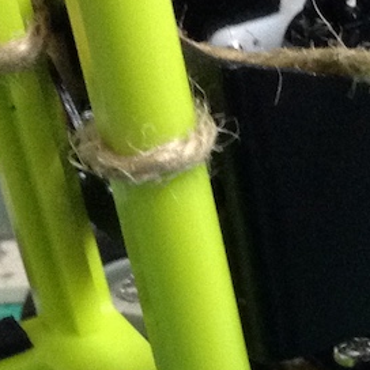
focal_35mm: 139
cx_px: 565
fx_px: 1681
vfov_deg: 12.4
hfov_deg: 12.0
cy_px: 369
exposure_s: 1/20
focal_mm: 3.3
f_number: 2.4
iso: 200
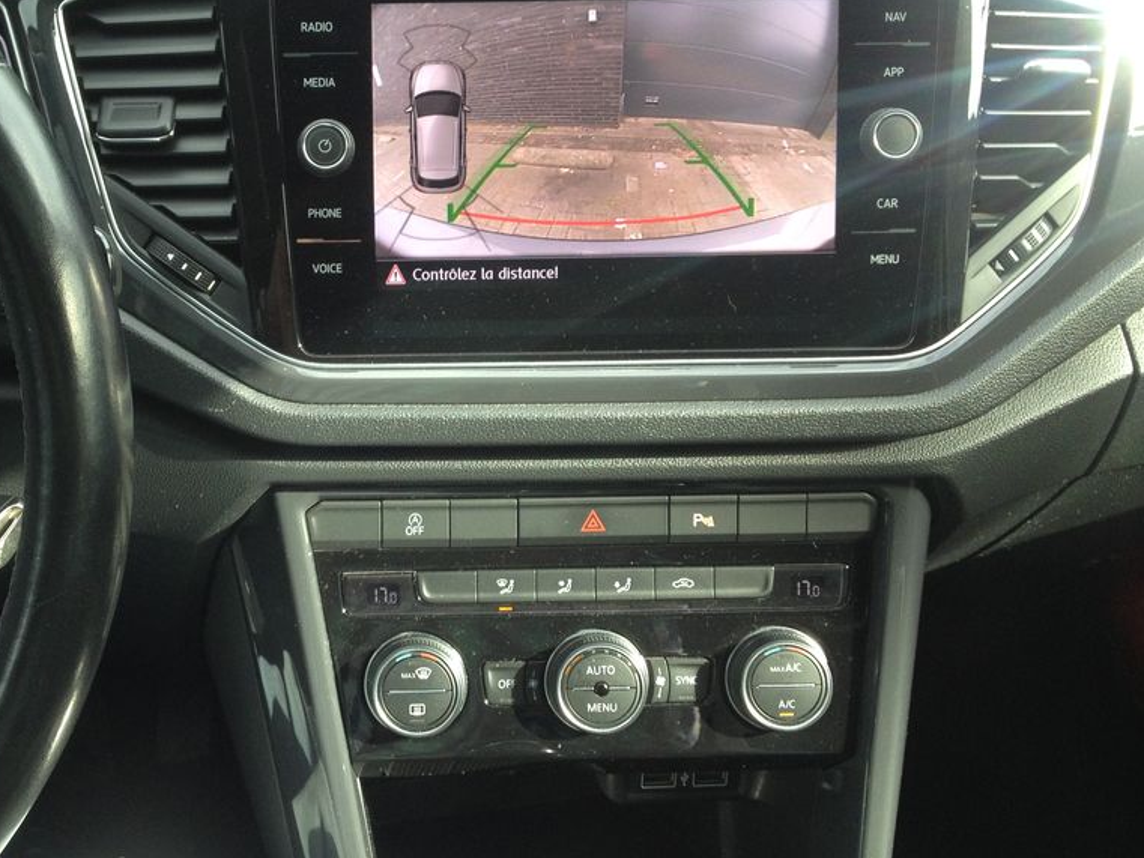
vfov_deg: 31.5
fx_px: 1520
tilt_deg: -32.4
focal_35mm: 46
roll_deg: +1.7
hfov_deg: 40.8
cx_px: 395
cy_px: 389
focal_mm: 4.28
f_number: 2.4
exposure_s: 1/120
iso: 64
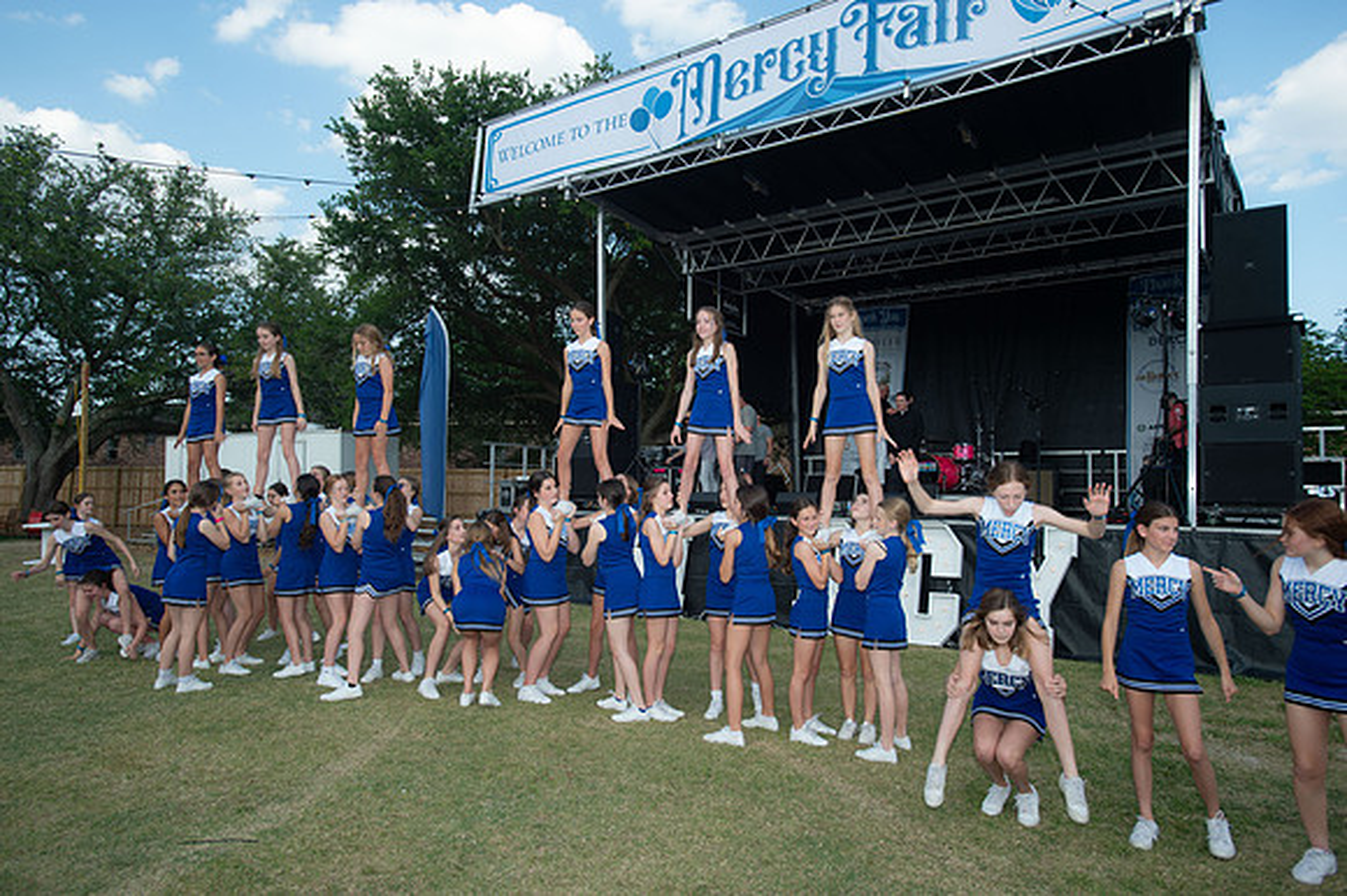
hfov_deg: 73.8
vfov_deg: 53.1
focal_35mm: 24
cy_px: 448
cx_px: 674
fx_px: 897
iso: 100
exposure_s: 1/250
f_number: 4.5
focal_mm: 24
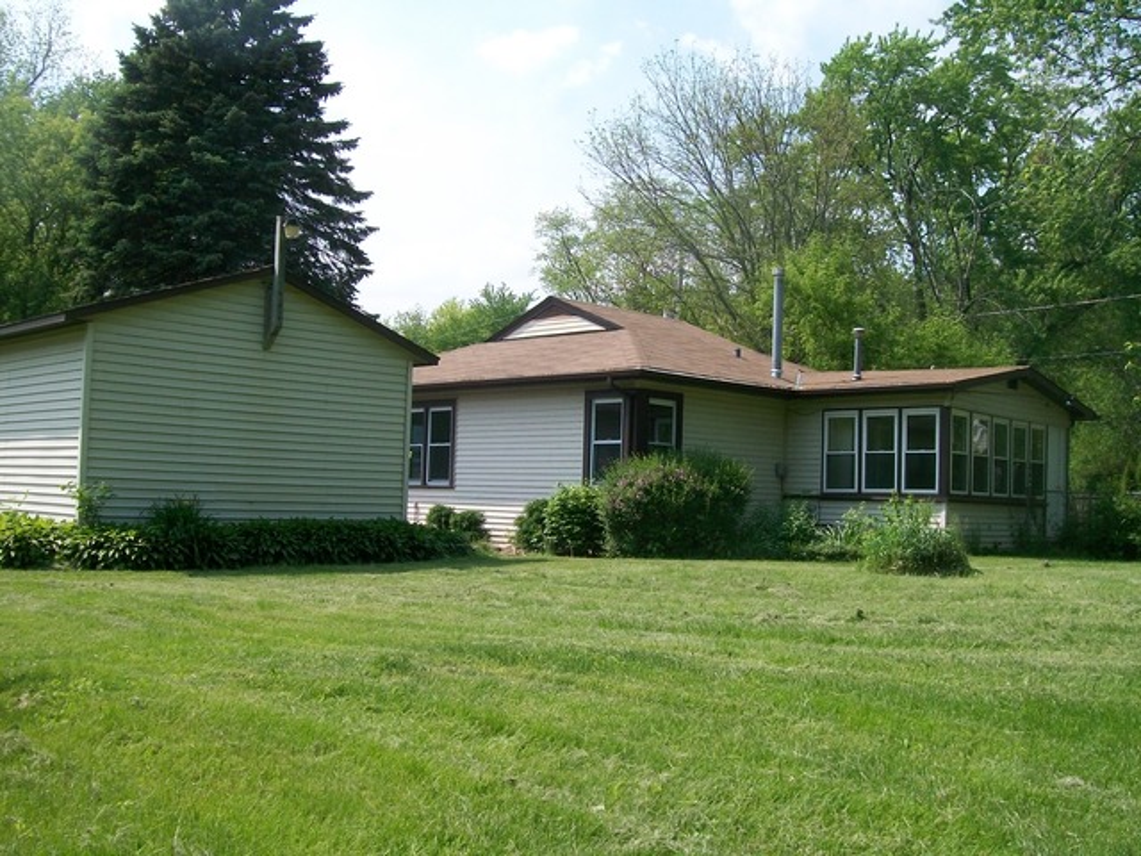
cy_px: 428
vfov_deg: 39.7
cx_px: 570
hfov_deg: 51.4
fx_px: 1187
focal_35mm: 36
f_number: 4.8
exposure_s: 1/400
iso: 80
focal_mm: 6
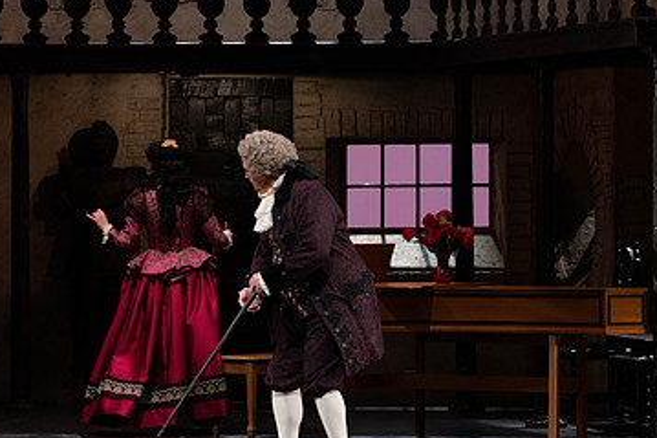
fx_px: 3922
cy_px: 256
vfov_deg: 6.4
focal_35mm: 215
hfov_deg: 9.6
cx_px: 181
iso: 3200
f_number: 8
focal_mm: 133
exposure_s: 1/250
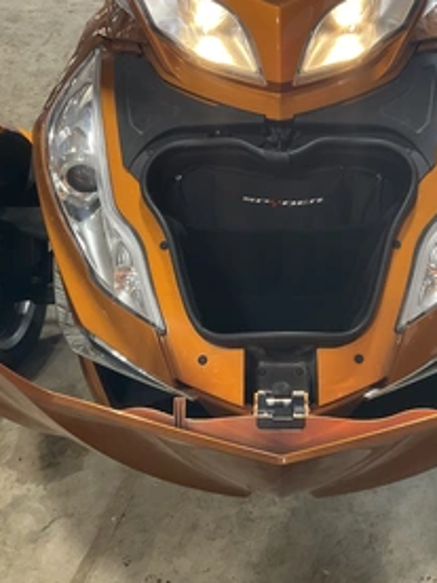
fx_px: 707
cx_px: 274
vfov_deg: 44.8
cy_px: 270
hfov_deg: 34.2
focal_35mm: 42
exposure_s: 1/60
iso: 100
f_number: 1.8
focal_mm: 3
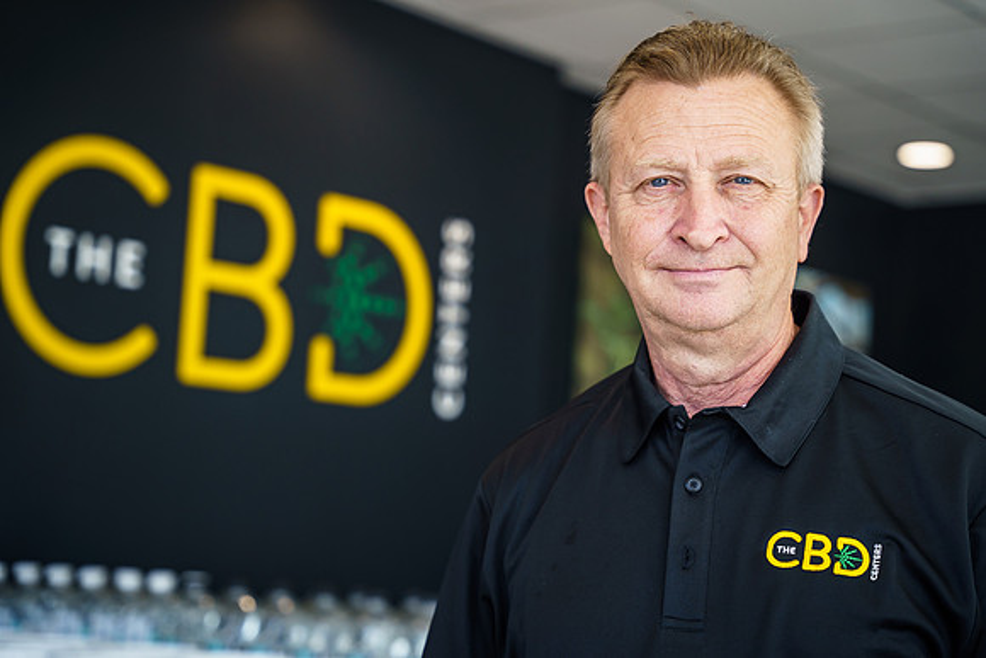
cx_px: 513
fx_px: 1994
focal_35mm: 73
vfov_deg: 18.7
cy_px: 316
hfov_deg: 27.8
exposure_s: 1/400
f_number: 2.8
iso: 640
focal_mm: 70
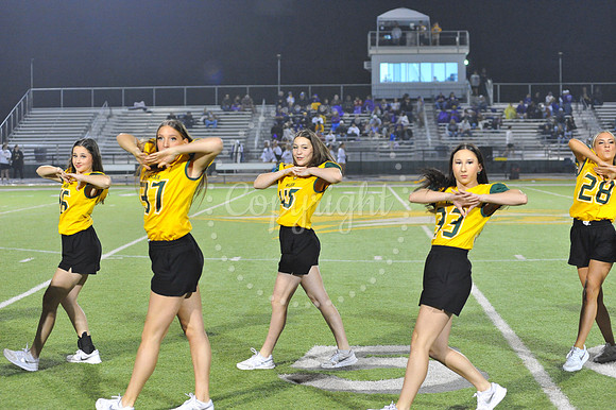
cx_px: 308
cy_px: 205
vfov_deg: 17.0
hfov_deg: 25.4
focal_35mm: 80
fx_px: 1368
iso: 4000
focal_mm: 80
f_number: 4
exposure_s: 1/160
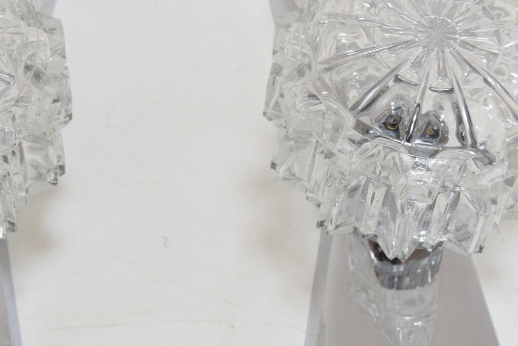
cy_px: 208
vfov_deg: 13.7
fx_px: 1440
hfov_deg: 20.3
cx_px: 175
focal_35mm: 100
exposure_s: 1/125
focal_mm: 34
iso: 1600
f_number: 5.6
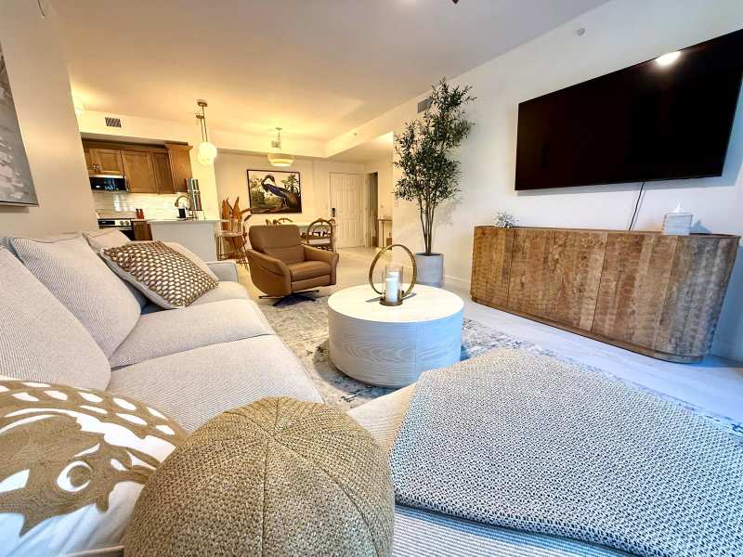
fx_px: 300
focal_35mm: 14
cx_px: 372
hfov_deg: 102.1
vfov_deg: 85.7
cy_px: 278
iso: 250
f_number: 2.2
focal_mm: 2.22
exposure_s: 1/60
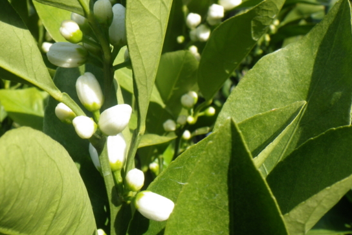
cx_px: 118
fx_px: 509
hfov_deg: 37.8
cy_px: 99
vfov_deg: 26.0
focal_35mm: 52
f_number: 4.6
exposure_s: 1/250
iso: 80
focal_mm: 6.1
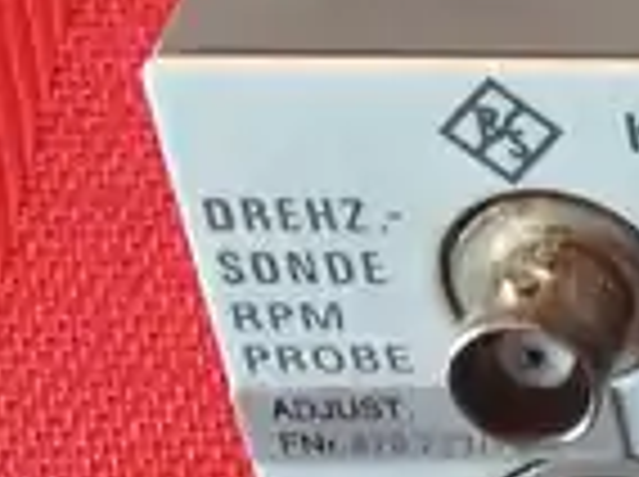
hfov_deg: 7.4
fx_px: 4552
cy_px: 806
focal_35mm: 247
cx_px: 1692
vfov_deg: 5.9
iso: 64
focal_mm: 4.28
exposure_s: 1/40
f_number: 2.4
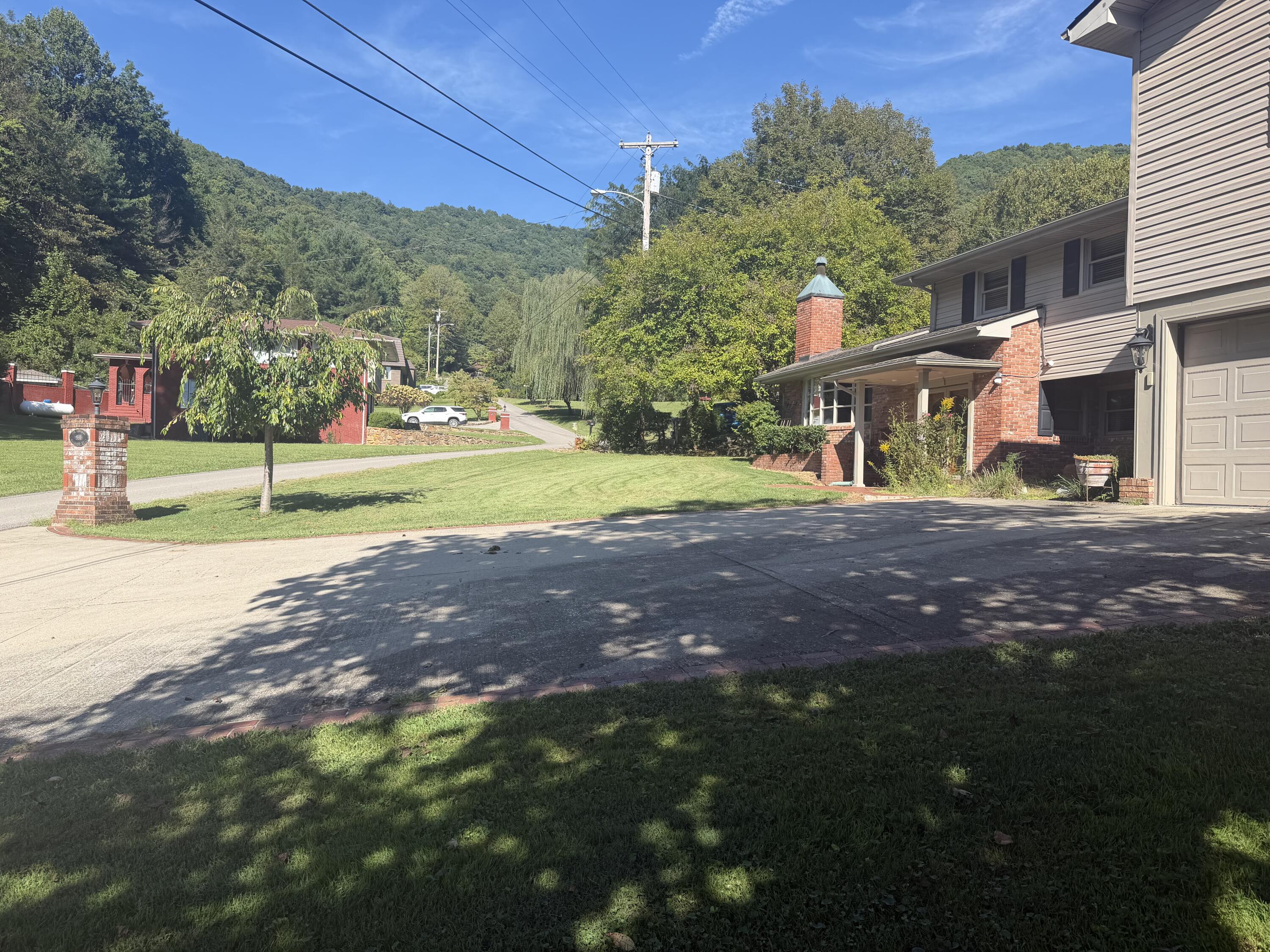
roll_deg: -1.7
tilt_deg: +0.5
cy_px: 476
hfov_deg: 71.6
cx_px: 635
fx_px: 881
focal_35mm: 24
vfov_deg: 56.8
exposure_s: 1/2169
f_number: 1.78
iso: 80
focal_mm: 6.76
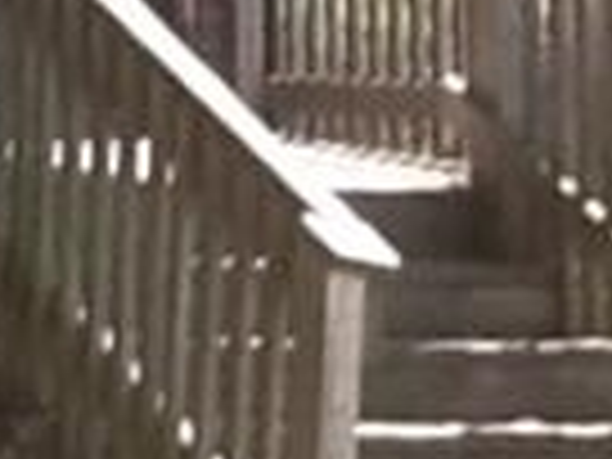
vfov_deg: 5.8
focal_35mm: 248
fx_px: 4385
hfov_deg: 7.5
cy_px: -655
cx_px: -754
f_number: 2.4
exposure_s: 1/188
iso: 40
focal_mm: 2.03
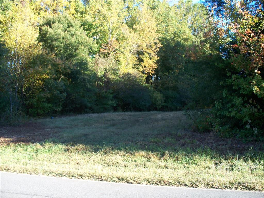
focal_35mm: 36
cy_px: 99
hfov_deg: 51.4
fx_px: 275
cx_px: 132
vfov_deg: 39.7
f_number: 2.8
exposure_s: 1/80
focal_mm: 7.54
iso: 64
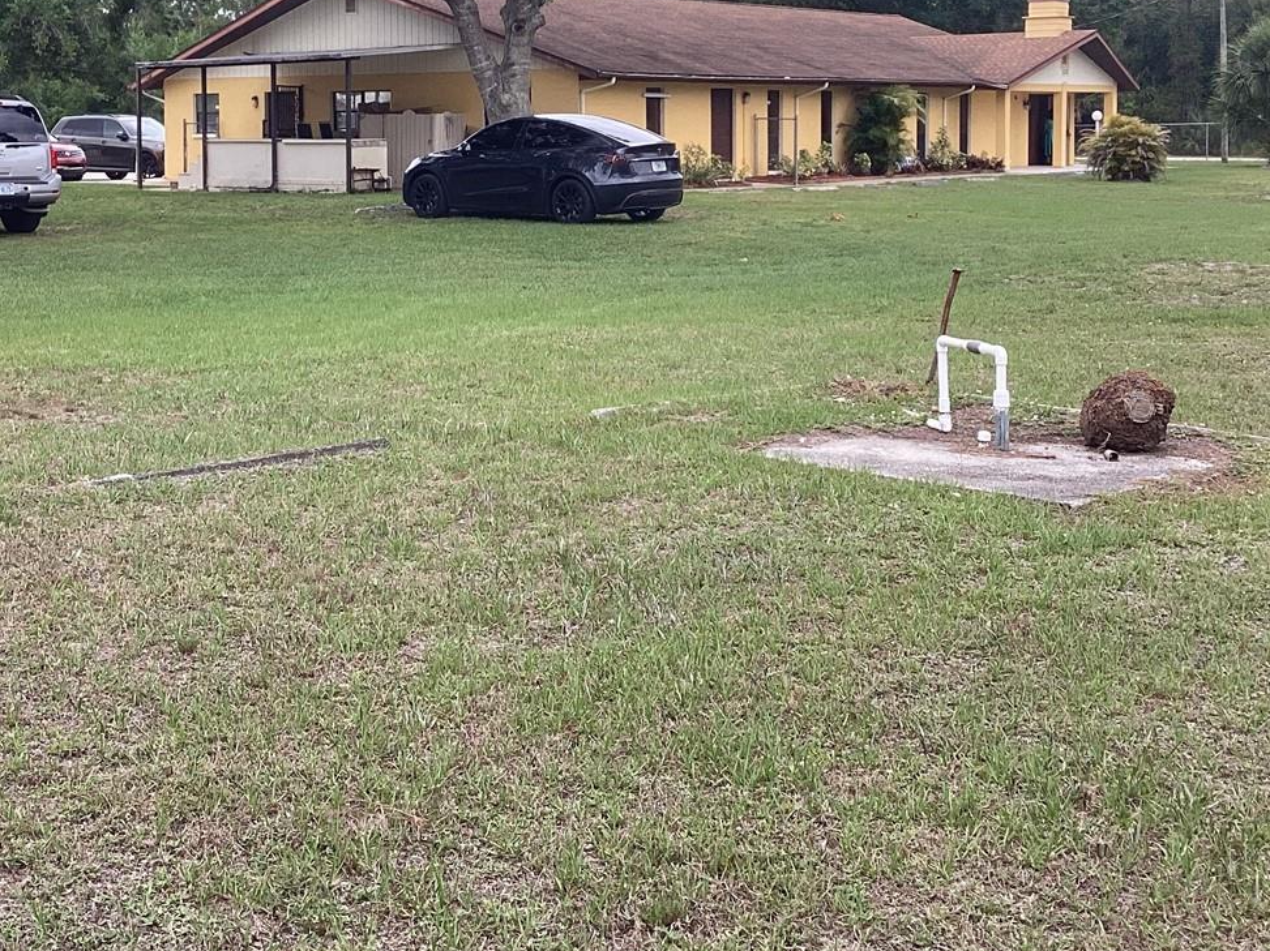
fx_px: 1870
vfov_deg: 28.1
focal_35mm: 51
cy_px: 223
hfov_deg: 37.4
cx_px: 521
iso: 25
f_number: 2.4
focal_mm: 3.3
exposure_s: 1/236
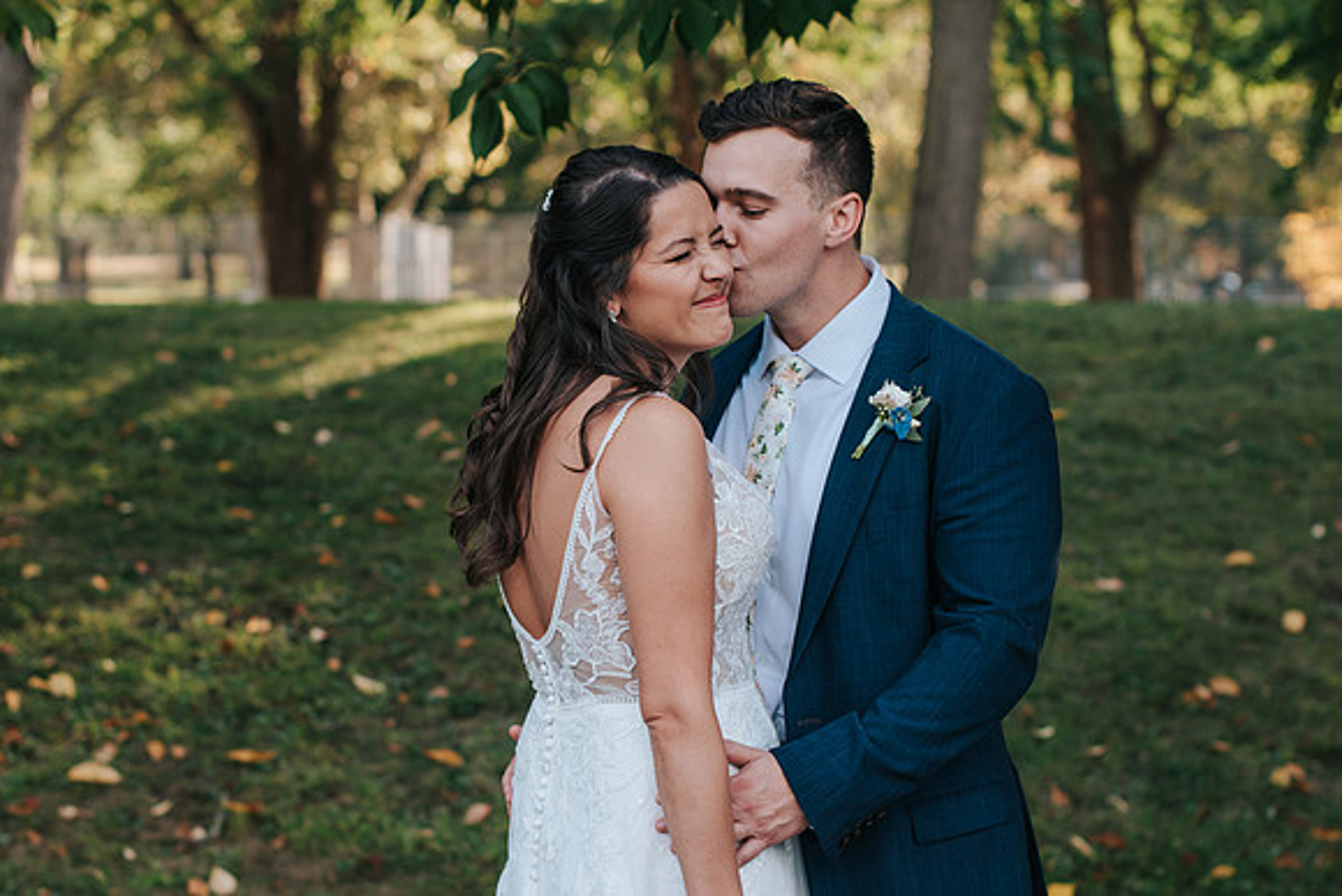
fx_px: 2796
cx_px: 671
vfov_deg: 18.2
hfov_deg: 27.0
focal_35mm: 75
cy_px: 448
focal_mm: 50
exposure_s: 1/250
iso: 100
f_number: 3.2
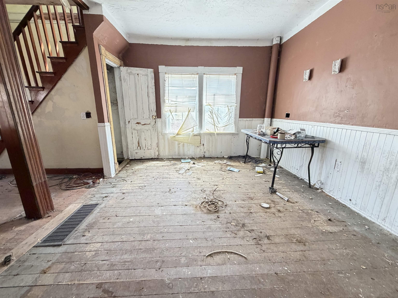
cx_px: 199
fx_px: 161
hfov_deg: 102.1
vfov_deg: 85.7
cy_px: 149
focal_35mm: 14
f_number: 2.2
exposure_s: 1/65
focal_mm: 2.22
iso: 320
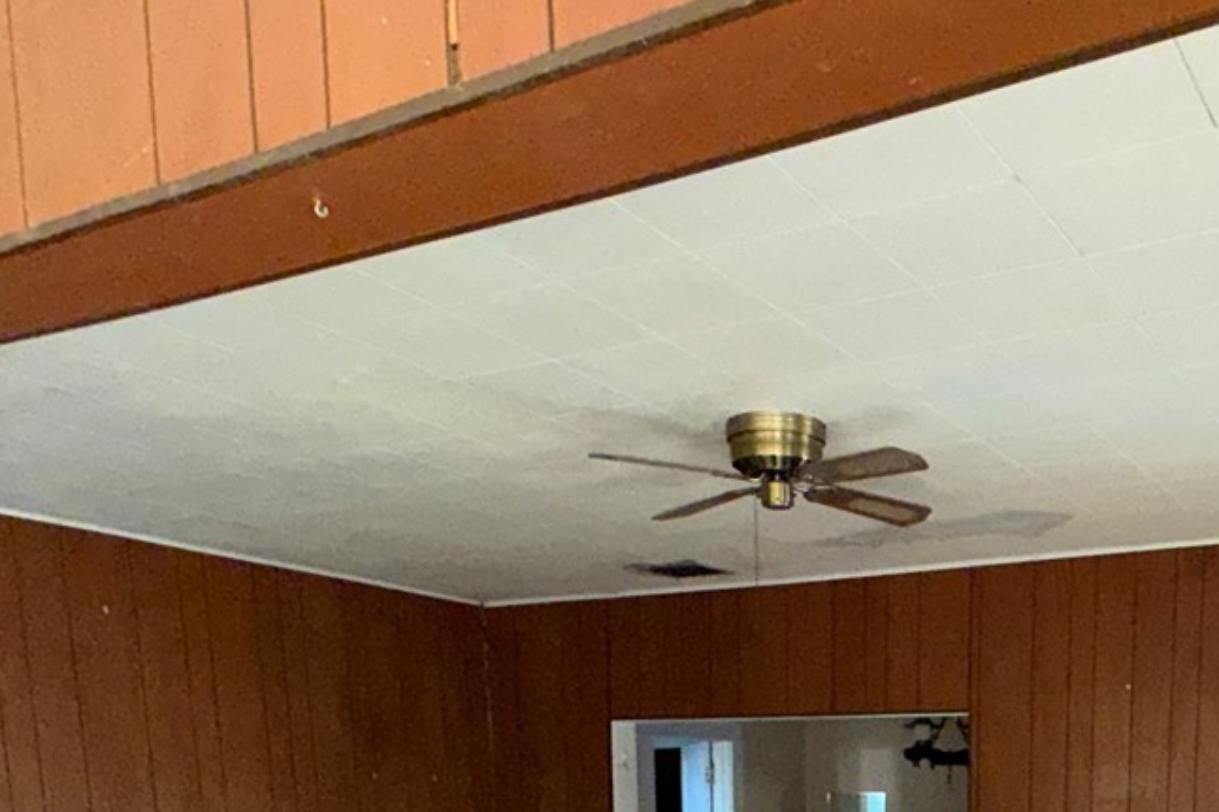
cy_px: 993
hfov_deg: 50.5
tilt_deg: -9.5
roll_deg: -0.3
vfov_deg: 30.7
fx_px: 1219
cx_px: 944
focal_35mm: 36
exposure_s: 1/60
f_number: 2.2
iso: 500
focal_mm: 2.22
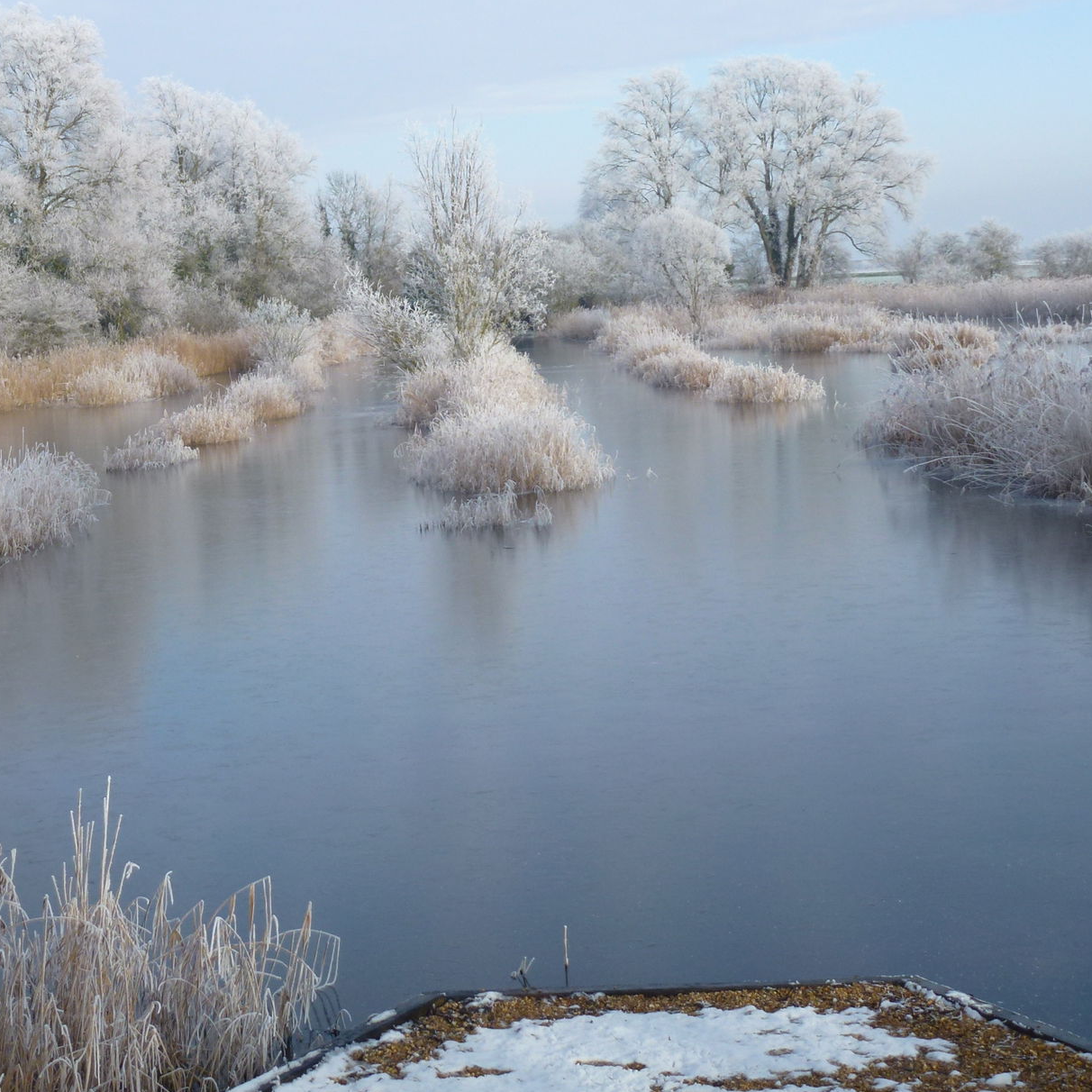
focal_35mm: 63
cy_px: 539
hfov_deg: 27.1
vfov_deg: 27.3
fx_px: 2248
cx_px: 325
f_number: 4
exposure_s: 1/500
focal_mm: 8
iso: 100
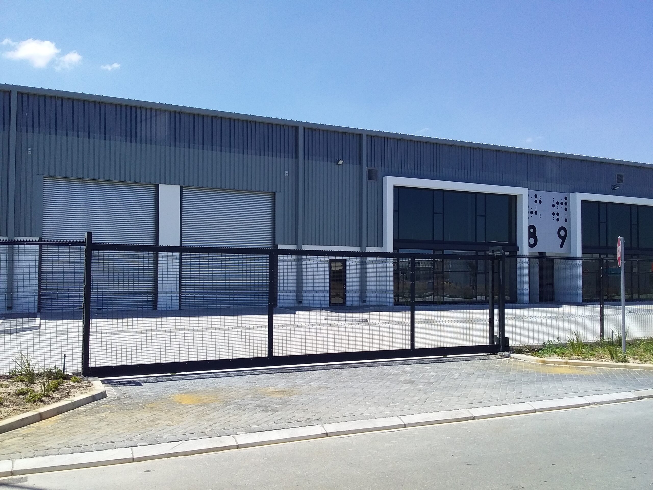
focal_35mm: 31
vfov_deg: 45.4
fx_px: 585
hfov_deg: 58.4
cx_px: 326
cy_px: 245
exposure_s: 1/1378
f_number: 2.2
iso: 40
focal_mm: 3.3
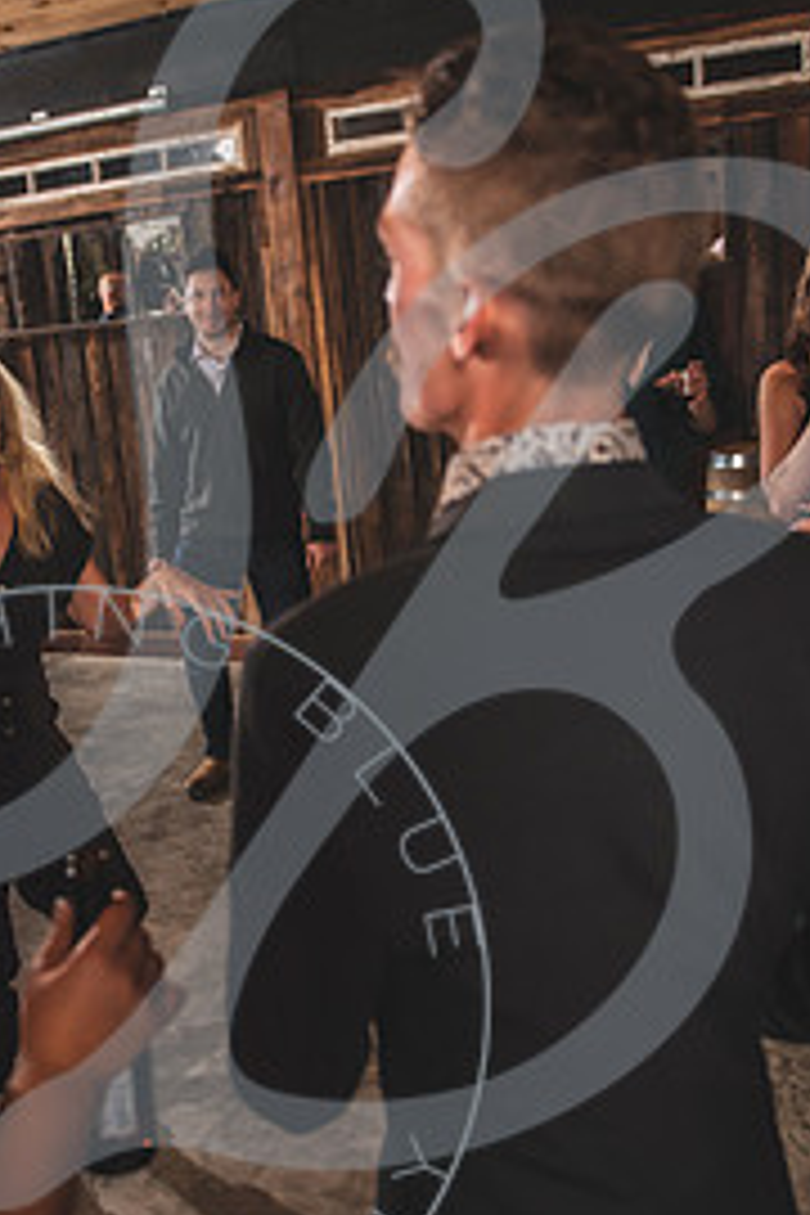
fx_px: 1350
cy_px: 662
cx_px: 274
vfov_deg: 48.4
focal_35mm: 40
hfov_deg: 33.1
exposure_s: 1/160
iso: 500
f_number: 2.8
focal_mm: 24
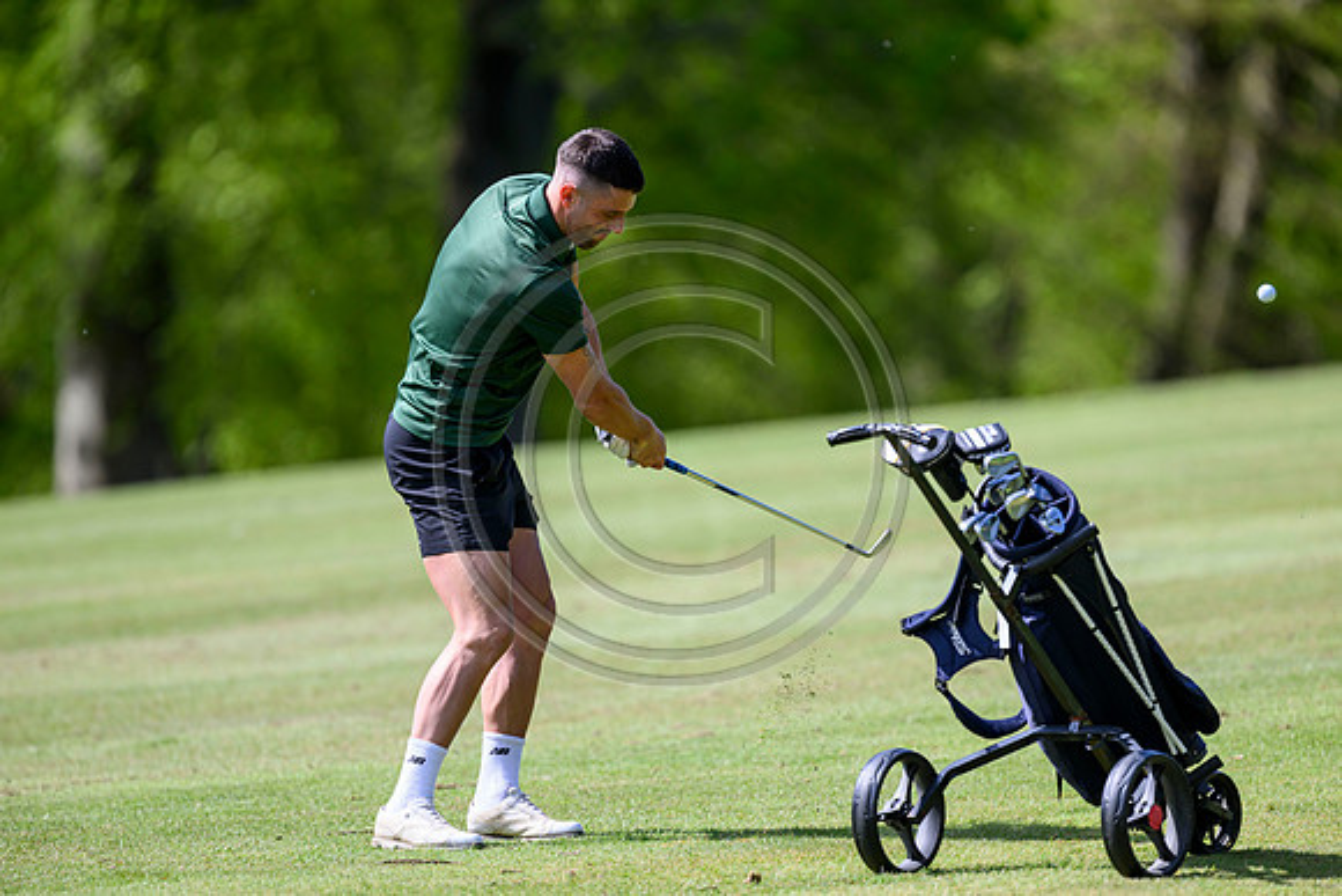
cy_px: 448
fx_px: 14914
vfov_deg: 3.4
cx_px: 671
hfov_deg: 5.2
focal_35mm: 400
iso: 500
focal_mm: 400
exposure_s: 1/4000
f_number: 3.5
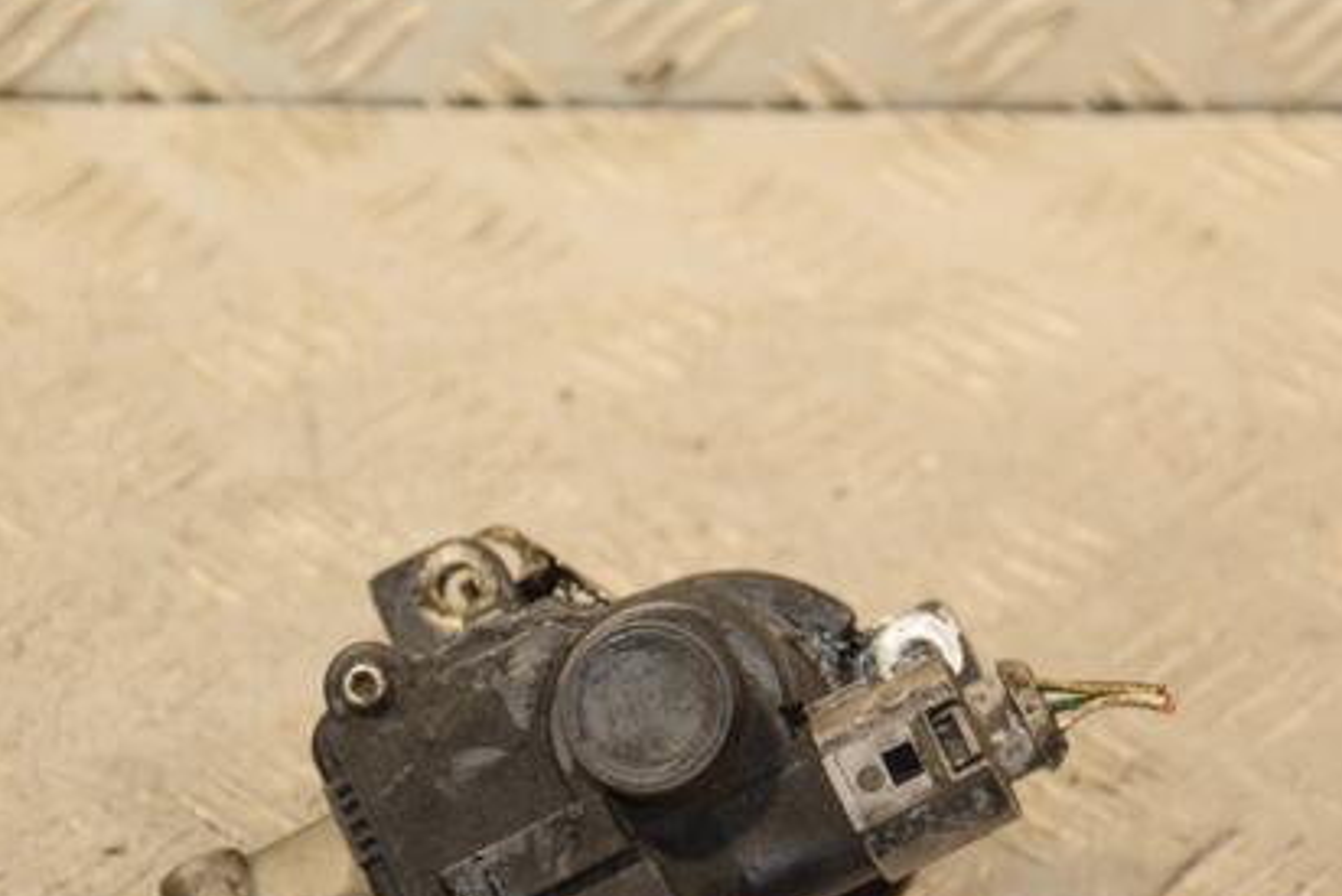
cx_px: 704
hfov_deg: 13.4
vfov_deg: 9.0
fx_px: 5705
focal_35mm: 153
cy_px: 606
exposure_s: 1/125
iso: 800
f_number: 5.3
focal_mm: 70
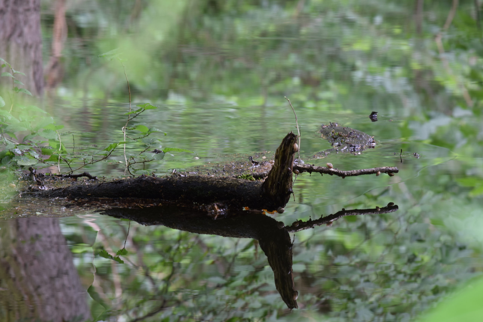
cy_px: 161
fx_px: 3938
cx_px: 242
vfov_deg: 4.7
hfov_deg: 7.0
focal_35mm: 294
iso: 200
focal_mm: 195
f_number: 16
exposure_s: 1/2.5
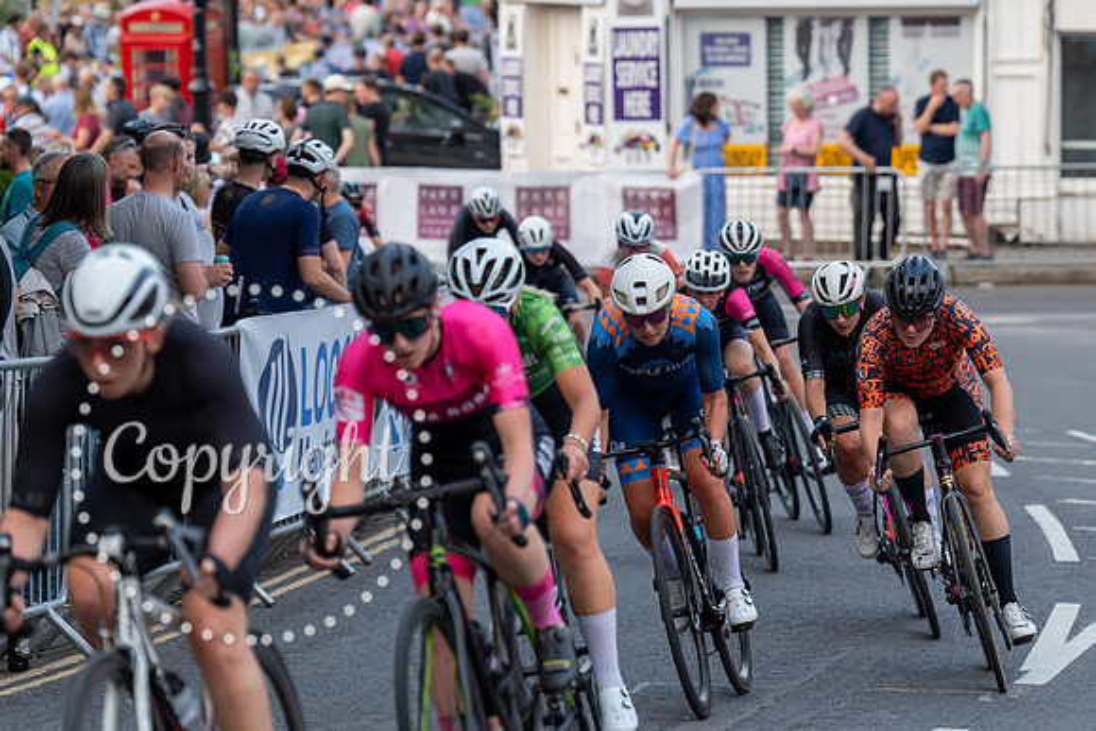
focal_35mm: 193
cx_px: 746
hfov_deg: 10.6
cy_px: 234
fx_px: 5879
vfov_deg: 7.1
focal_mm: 140
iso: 500
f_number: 3.5
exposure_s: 1/1000
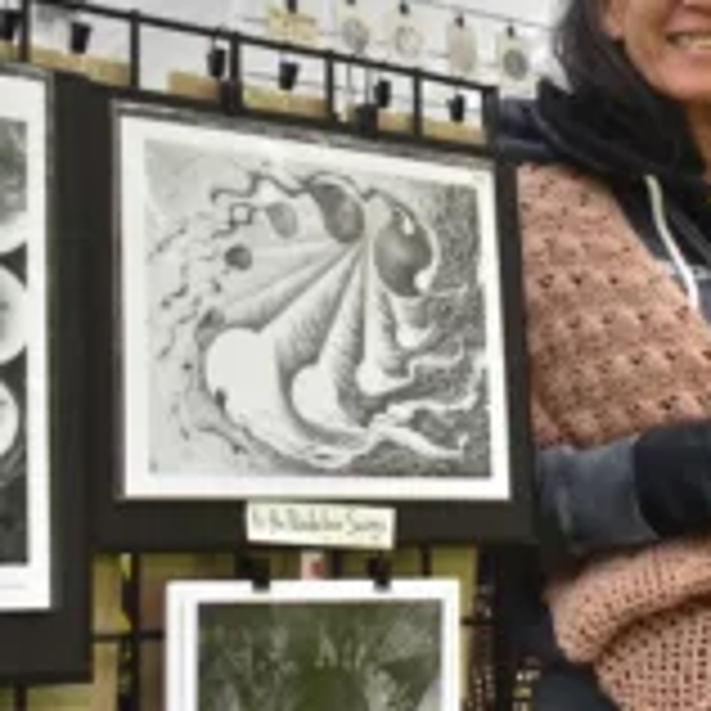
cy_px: 288
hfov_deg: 20.8
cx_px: 493
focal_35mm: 83
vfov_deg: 20.8
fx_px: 1931
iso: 640
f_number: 4
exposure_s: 1/250
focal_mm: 25
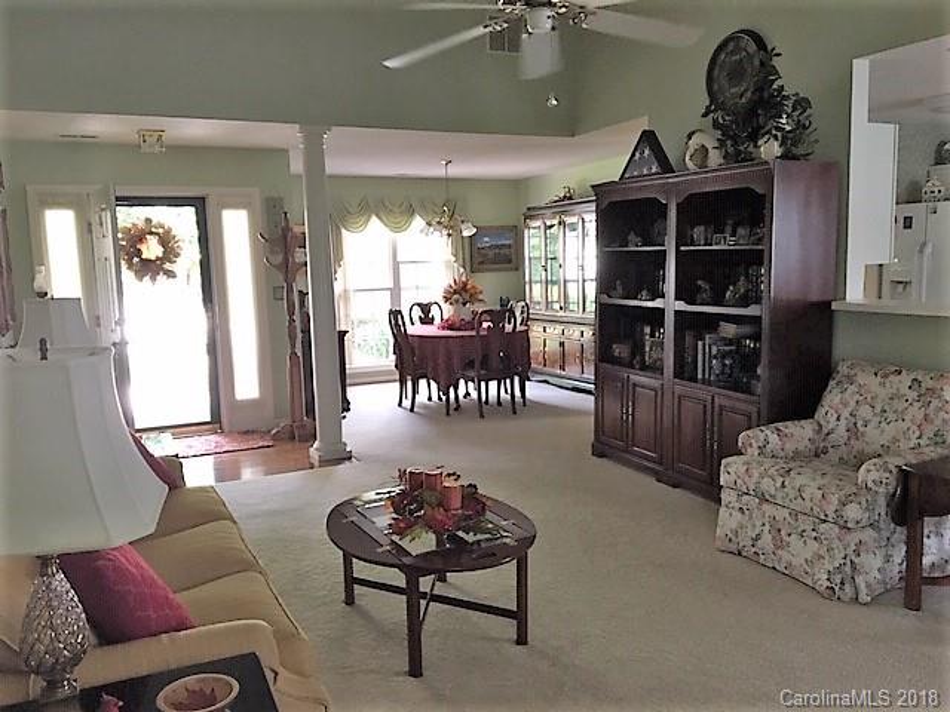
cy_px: 356
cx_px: 475
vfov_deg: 48.2
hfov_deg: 61.7
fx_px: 796
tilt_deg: -7.0
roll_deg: +1.5
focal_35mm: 29
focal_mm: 4.15
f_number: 2.2
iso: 125
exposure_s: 1/30
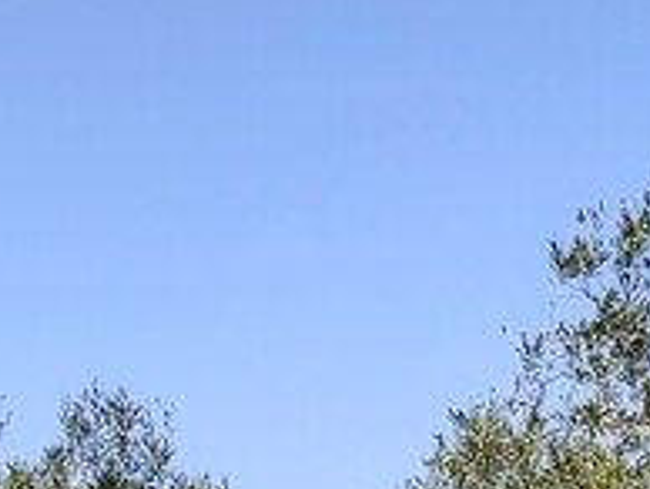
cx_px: 107
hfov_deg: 14.3
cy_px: 1008
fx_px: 2576
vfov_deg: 10.0
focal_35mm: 137
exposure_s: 1/2018
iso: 64
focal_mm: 3.92
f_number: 1.7
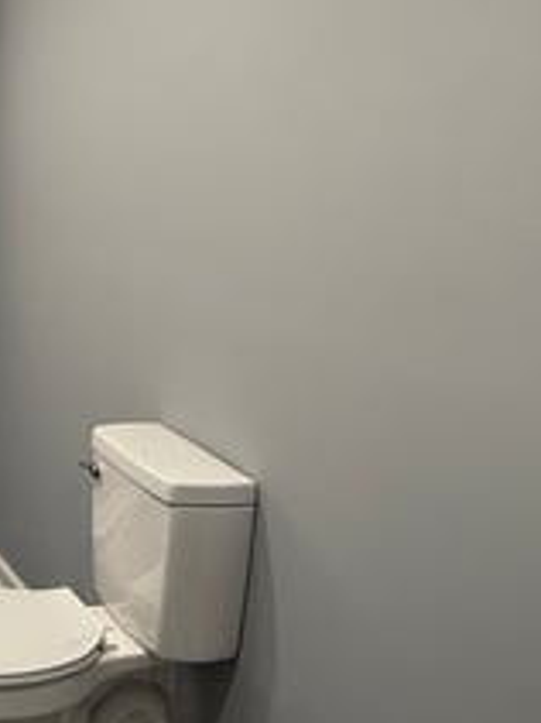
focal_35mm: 51
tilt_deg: -4.9
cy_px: 247
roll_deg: -1.8
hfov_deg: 25.9
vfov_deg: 37.2
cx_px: -86
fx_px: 1064
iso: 320
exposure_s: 1/120
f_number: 2.2
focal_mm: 2.22
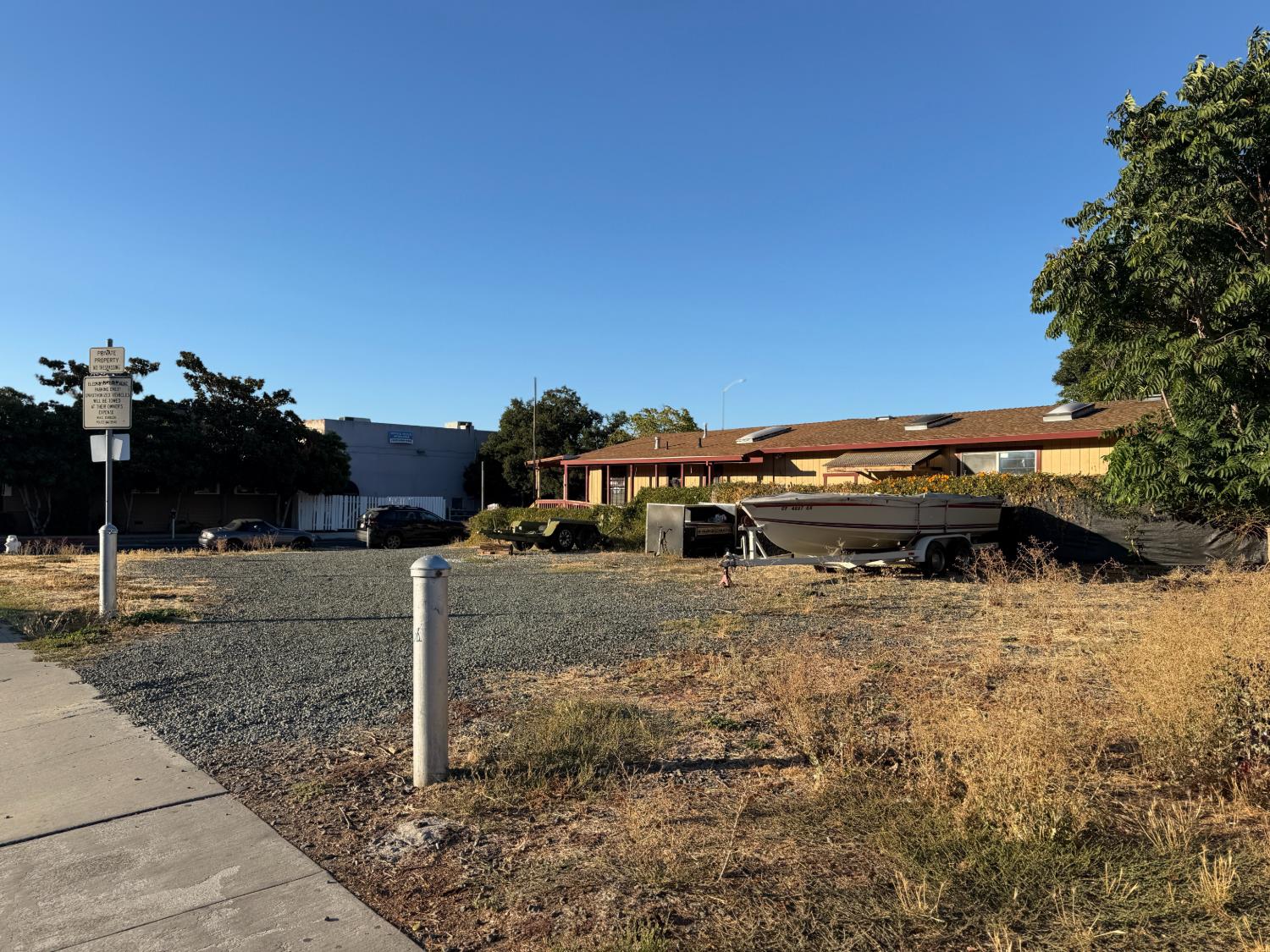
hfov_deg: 71.6
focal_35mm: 24
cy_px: 476
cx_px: 635
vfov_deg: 56.8
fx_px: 881
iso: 80
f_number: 1.78
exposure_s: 1/3021
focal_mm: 6.76
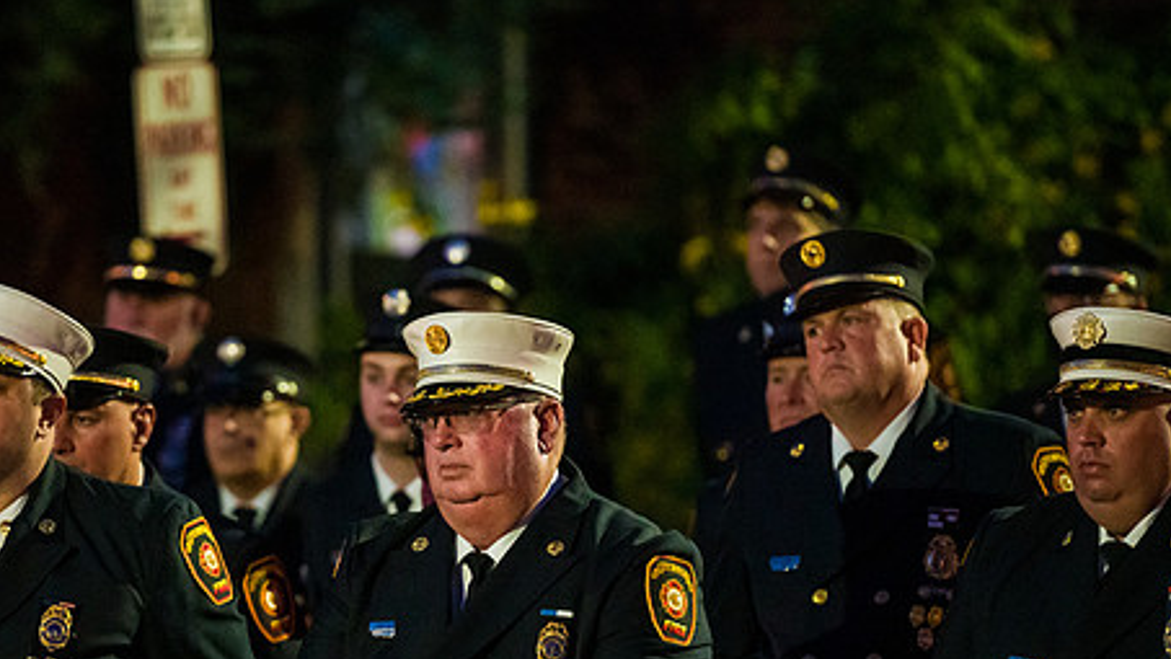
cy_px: 470
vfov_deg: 4.5
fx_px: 8323
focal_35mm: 268
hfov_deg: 8.0
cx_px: 458
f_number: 3.2
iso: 12800
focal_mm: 200
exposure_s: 1/50
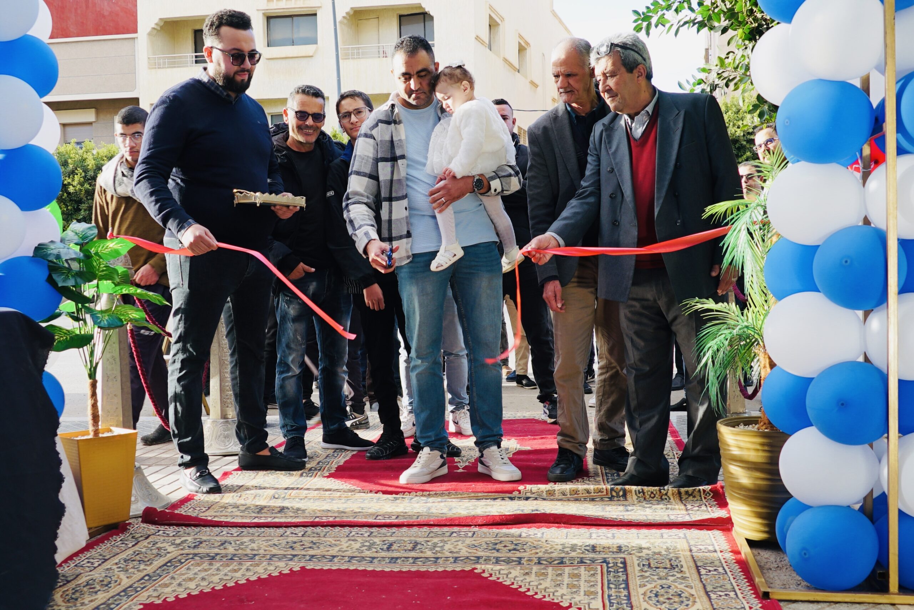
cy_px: 305
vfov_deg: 36.9
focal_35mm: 36
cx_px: 457
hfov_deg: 53.1
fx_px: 914
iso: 100
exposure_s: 1/60
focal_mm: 24
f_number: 4.5
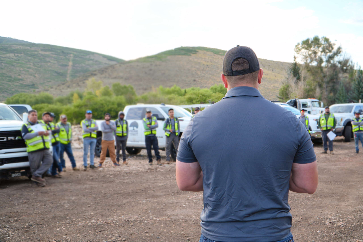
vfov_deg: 38.4
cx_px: 182
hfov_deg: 55.1
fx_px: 348
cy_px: 121
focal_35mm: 34
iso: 100
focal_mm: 23
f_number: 4.5
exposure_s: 1/80
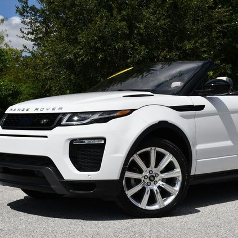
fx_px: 521
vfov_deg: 25.7
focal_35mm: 67
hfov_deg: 25.6
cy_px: 119
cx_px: 154
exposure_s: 1/400
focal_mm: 26
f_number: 10
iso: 100
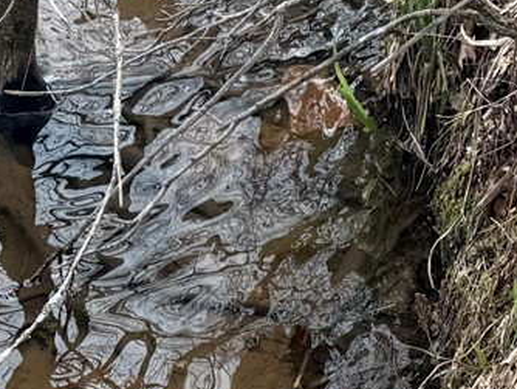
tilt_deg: -51.5
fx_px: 2197
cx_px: 118
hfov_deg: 13.4
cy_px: 1045
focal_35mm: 147
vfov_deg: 8.8
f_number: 1.78
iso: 80
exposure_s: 1/612
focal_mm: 6.76
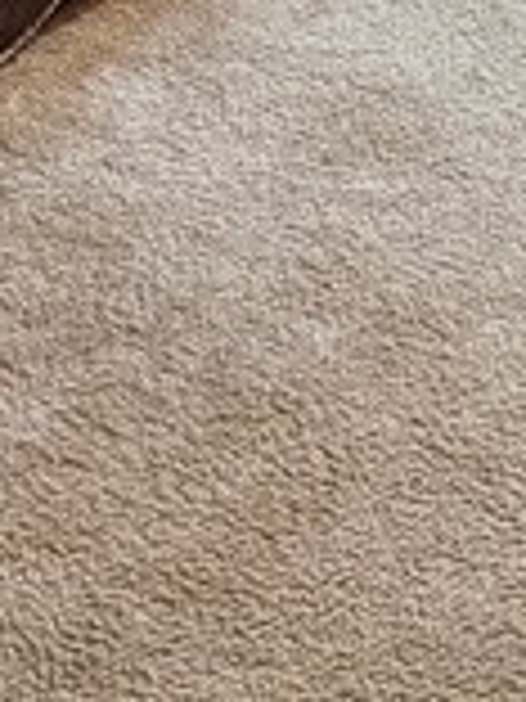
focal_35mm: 158
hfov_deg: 9.4
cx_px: 229
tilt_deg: -9.4
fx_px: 3201
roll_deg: -0.3
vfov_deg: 11.2
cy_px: -765
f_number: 1.78
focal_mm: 6.76
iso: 400
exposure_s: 1/60
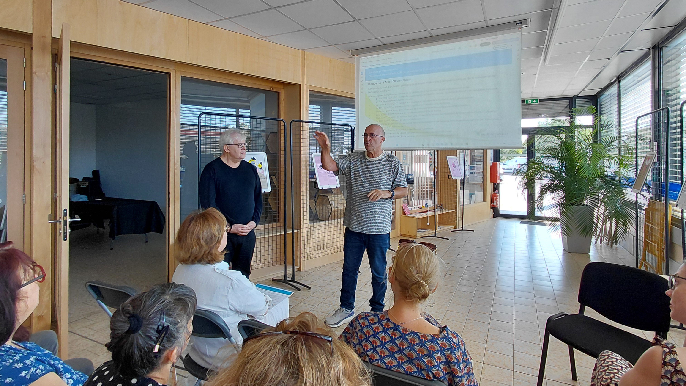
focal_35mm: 19
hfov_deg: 89.6
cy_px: 171
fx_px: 346
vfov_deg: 58.2
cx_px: 336
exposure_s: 1/100
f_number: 2.2
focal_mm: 1.64
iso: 64
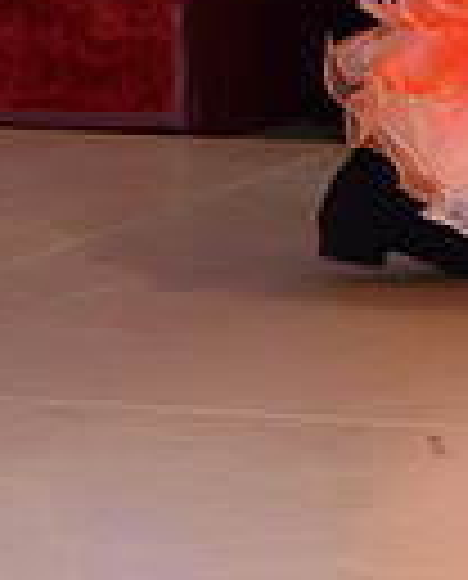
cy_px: -238
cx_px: 844
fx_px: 8685
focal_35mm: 504
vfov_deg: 3.8
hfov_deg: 3.1
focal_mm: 120
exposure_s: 1/250
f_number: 5.6
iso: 1250
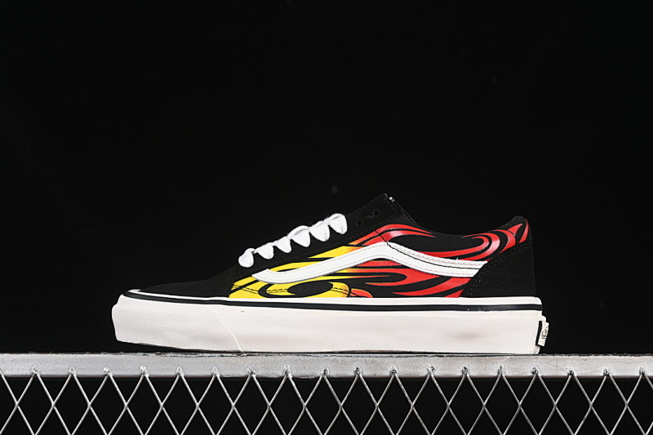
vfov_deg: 18.2
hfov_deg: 27.0
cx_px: 326
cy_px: 218
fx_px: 1360
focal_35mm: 75
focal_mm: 50
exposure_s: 1/60
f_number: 6.3
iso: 160
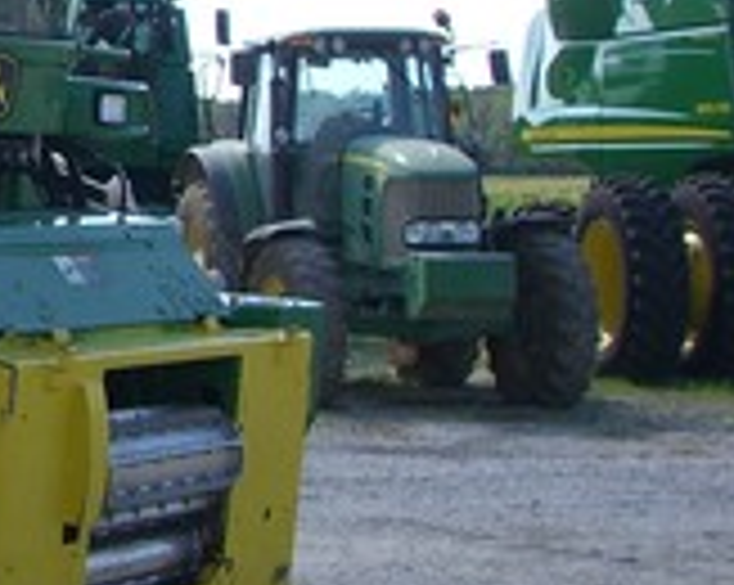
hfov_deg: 14.2
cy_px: 117
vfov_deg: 12.4
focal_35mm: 124
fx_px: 2691
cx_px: -477
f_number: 4.3
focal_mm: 6.2
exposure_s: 1/320
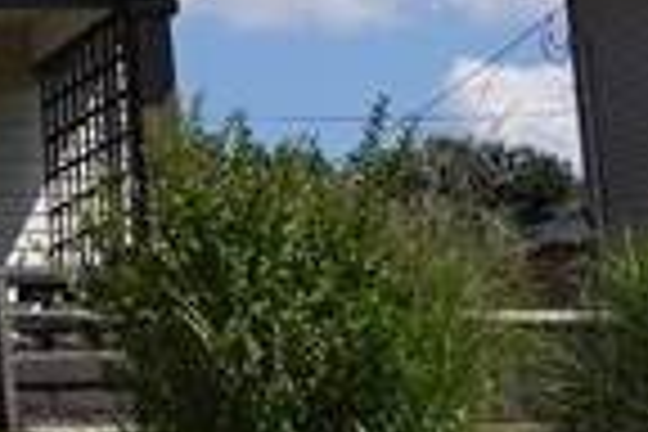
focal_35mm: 170
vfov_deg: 8.1
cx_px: -434
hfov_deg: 11.4
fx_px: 3056
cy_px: 14
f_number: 2.8
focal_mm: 15
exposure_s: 1/2500
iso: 100
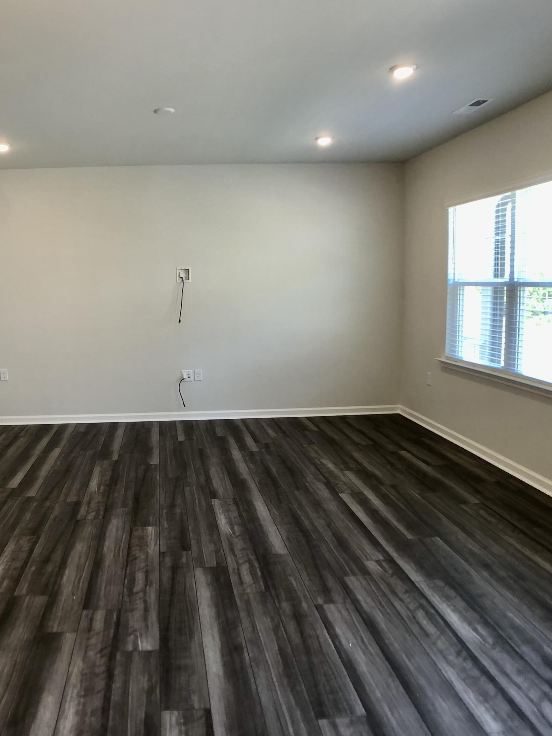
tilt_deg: -6.8
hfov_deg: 37.3
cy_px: 366
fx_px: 808
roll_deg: +2.6
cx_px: 182
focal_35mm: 38
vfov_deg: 49.0
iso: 25
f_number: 1.8
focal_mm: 4
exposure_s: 1/30
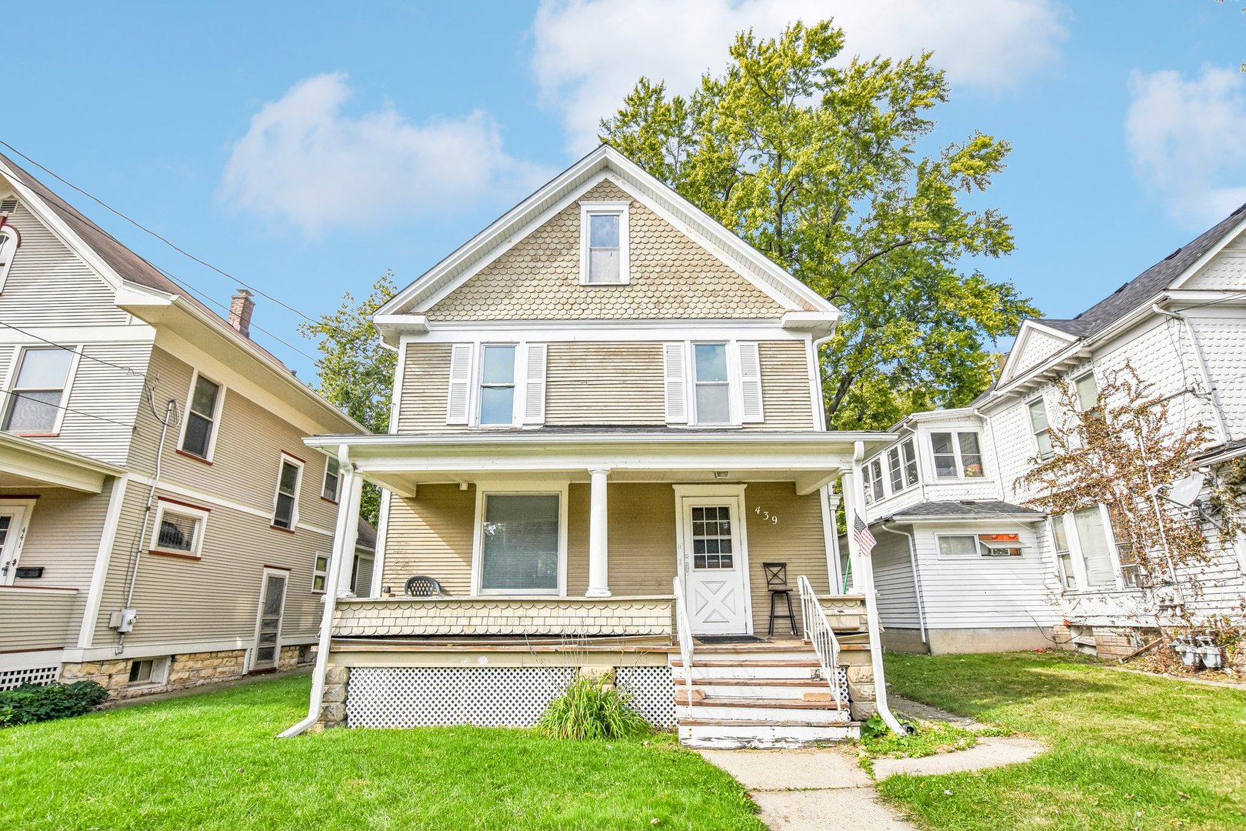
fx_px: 623
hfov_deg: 90.0
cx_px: 623
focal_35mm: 18
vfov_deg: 67.4
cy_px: 416
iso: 400
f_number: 8
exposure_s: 1/1000
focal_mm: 12
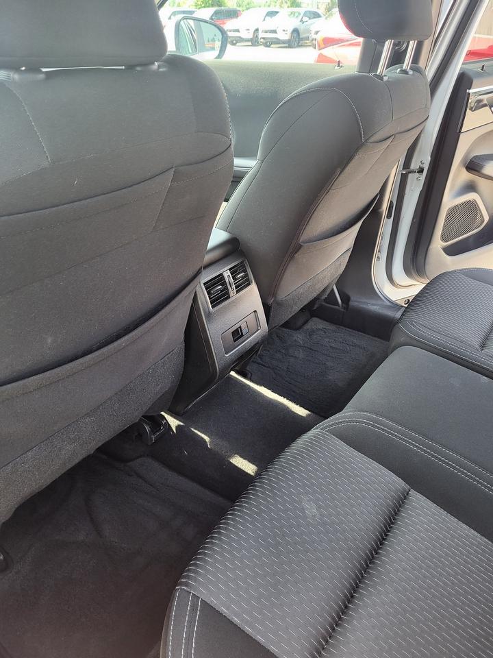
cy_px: 329
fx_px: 494
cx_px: 246
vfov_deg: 67.3
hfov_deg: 53.1
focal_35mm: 26
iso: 160
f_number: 1.8
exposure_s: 1/100
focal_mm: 5.4
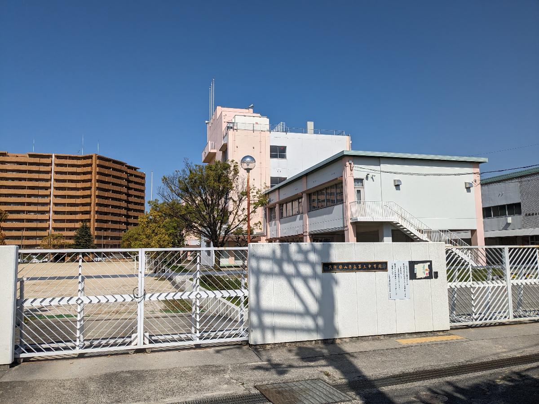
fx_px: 420
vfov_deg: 51.4
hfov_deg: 65.3
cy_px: 202
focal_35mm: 27
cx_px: 270
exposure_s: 1/7812
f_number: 1.73
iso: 72
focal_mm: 4.38
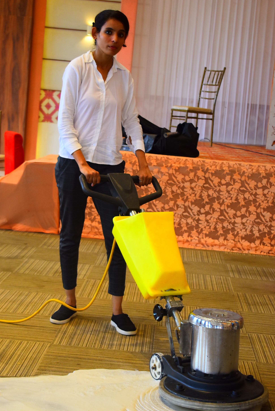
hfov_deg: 19.6
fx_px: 795
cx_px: 139
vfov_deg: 29.0
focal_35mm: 70
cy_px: 208
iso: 560
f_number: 5
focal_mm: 45
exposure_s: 1/60
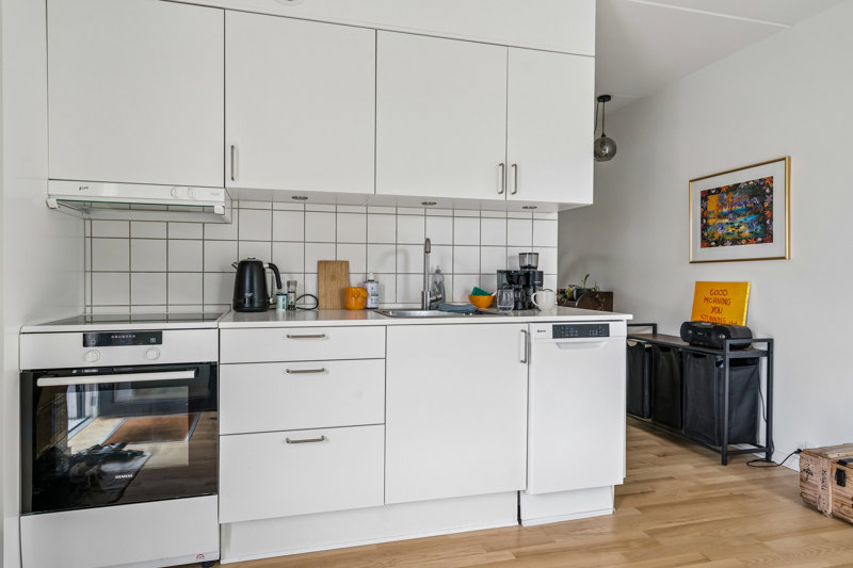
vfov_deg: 59.5
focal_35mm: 21
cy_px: 284
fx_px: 497
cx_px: 426
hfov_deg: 81.2
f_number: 7.1
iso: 800
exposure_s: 1/15
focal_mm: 21
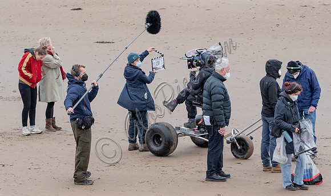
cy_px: 91
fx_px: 2123
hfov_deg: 8.9
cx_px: 161
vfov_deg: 5.3
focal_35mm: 239
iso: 400
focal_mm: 150
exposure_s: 1/320
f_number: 6.3
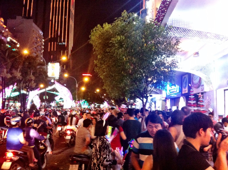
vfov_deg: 40.6
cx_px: 114
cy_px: 85
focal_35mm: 35
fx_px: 230
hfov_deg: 52.7
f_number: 2.8
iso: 400
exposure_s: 1/15
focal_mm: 3.85
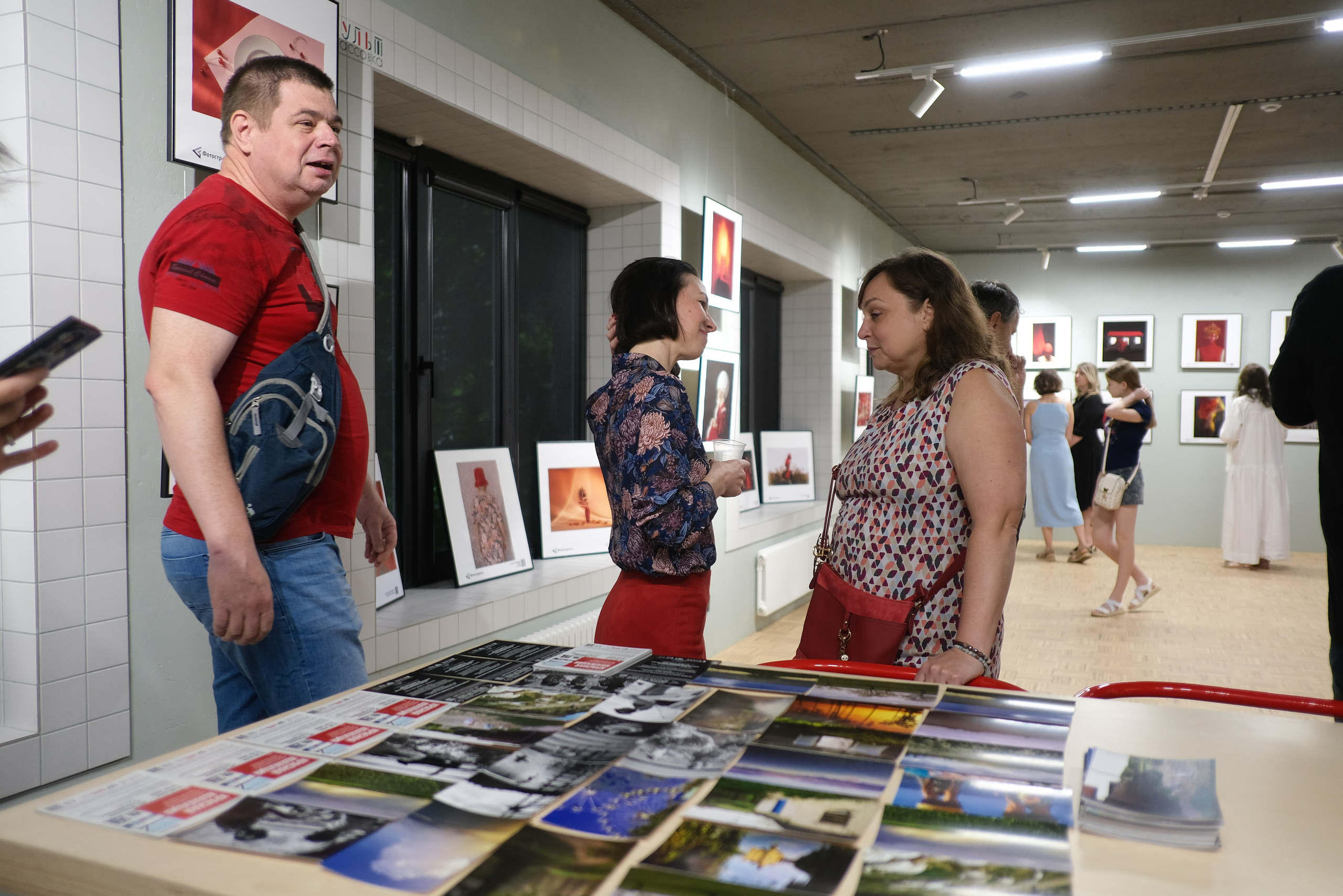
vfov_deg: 47.9
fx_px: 1007
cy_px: 448
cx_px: 672
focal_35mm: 27
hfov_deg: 67.4
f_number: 2
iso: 500
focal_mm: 18
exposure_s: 1/125
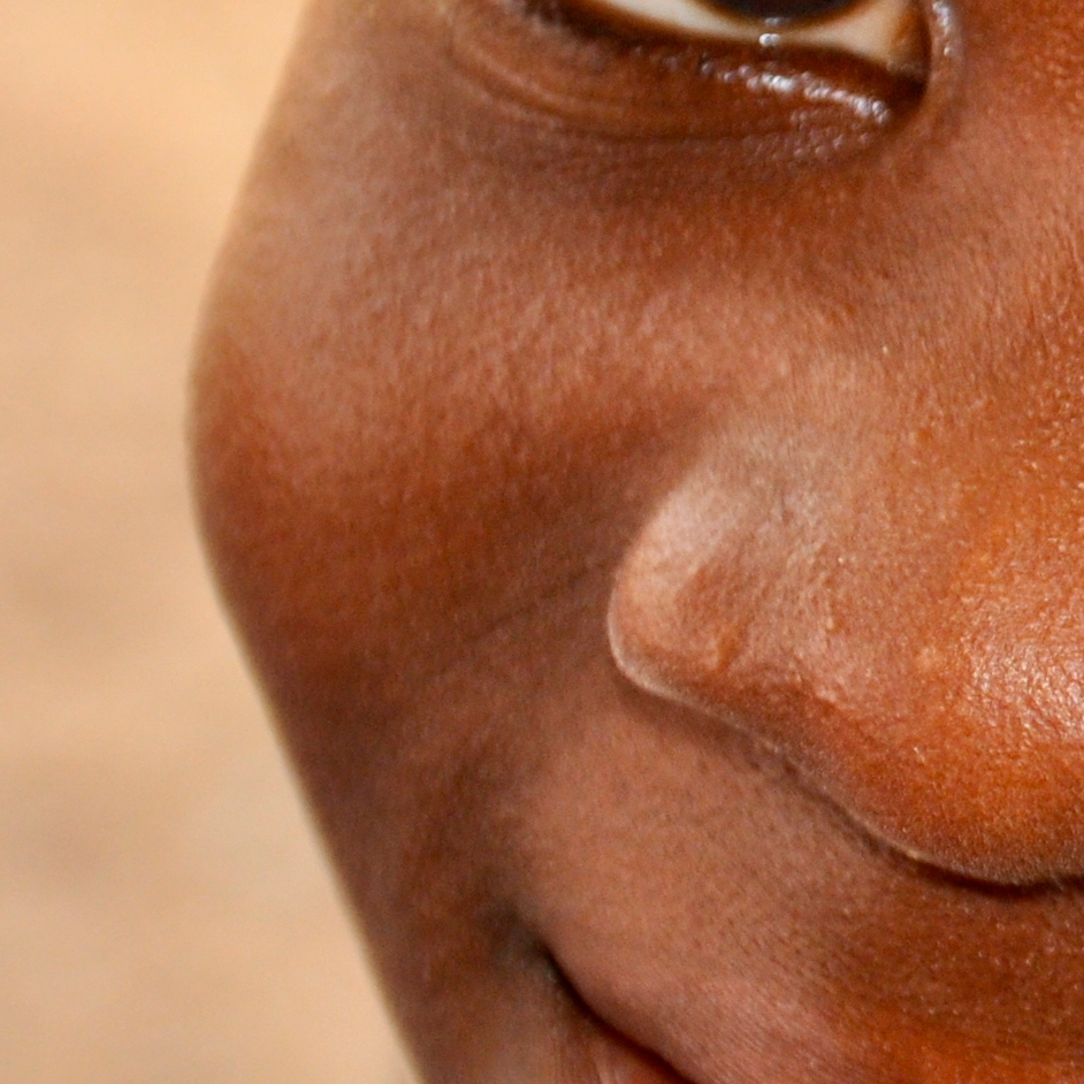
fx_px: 11904
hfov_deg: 5.2
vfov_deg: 5.2
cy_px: 562
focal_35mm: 336
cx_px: 1730
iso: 400
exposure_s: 1/125
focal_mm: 58
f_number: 5
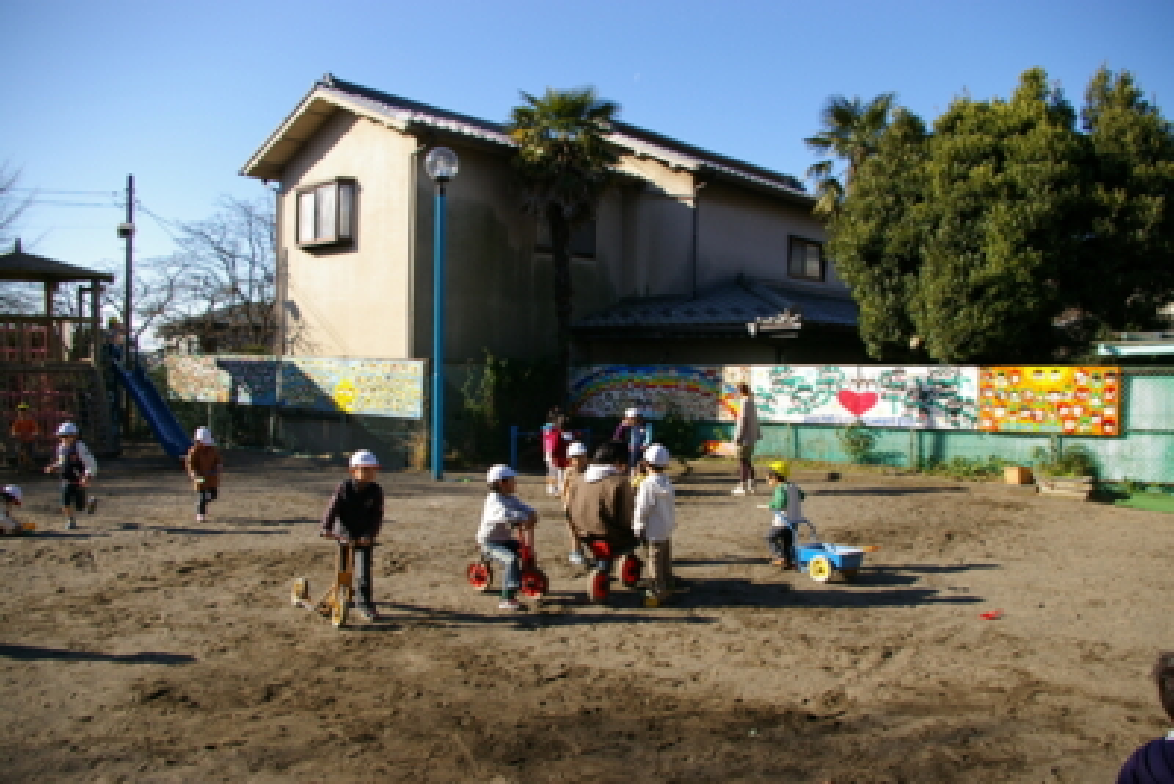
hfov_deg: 67.4
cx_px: 587
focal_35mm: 27
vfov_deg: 48.0
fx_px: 881
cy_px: 392
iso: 200
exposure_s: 1/250
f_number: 6.7
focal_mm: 18
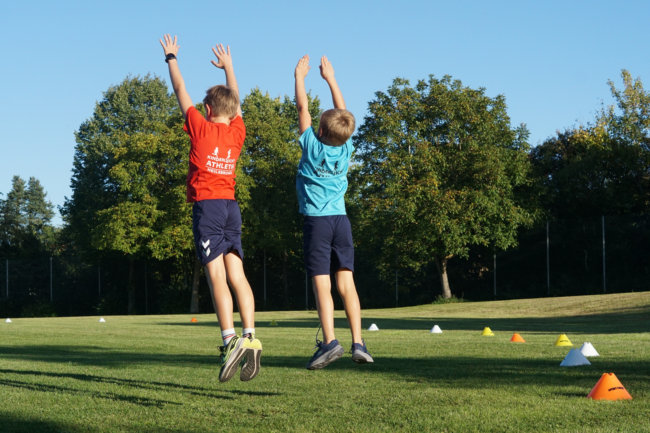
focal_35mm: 75
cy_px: 216
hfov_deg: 27.0
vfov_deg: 18.2
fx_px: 1354
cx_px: 325
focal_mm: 50
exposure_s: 1/800
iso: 400
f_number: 7.1
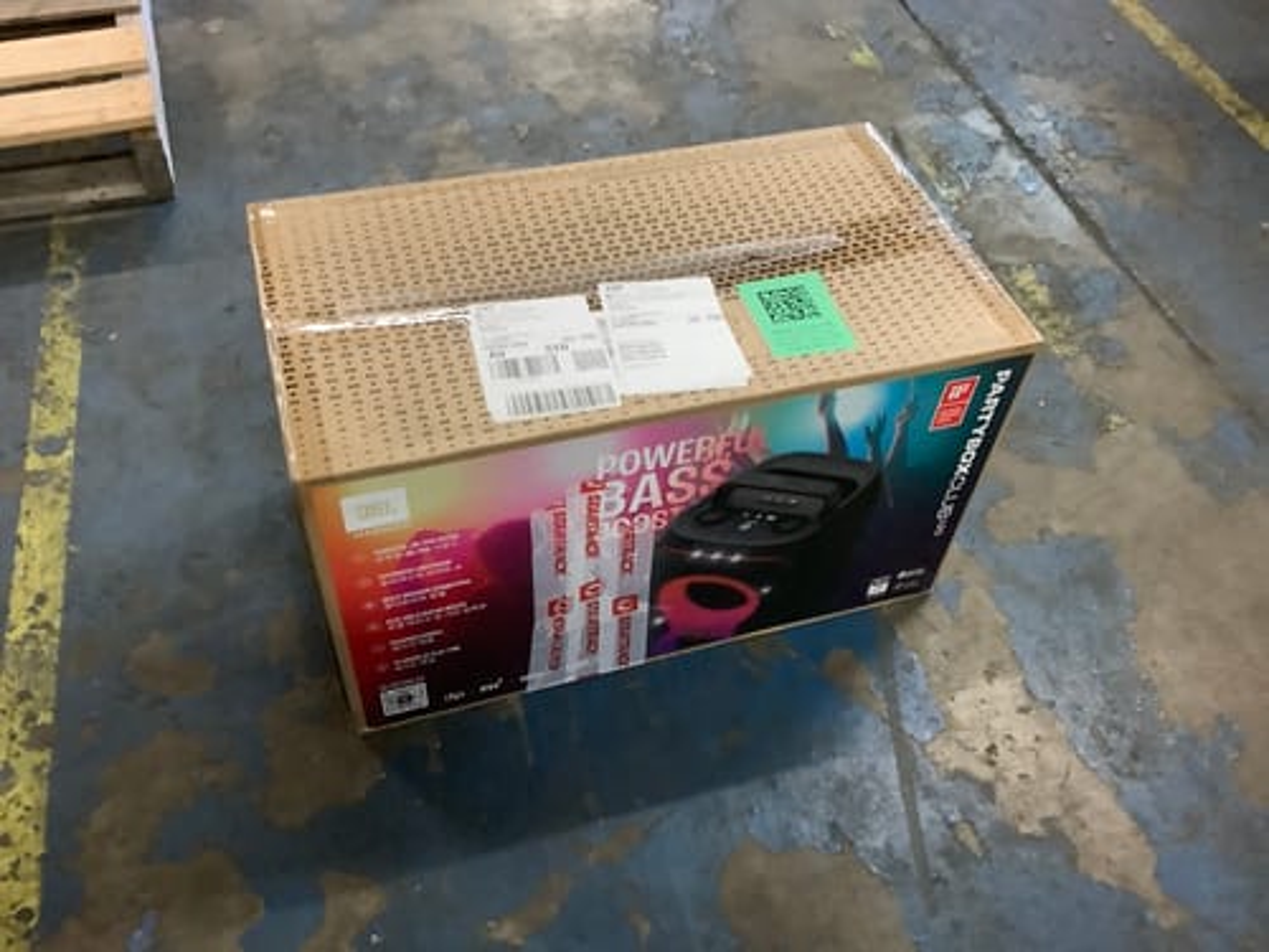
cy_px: 476
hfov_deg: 58.4
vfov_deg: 45.4
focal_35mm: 31
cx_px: 634
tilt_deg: -47.9
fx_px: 1136
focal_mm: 3.3
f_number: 2.4
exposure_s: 1/25
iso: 500
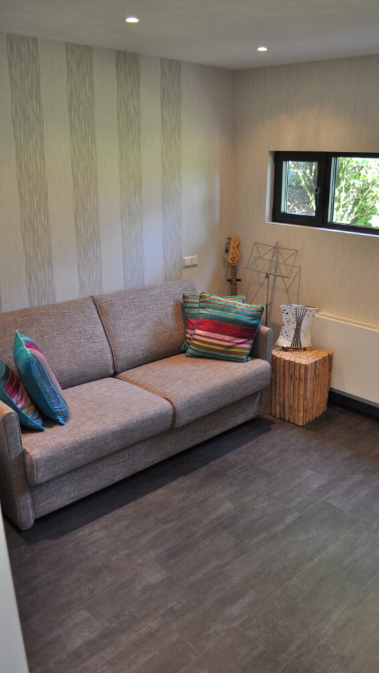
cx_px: 228
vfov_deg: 66.1
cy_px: 340
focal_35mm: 29
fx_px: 518
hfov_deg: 40.0
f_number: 3.5
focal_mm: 18
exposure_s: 1/30
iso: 560
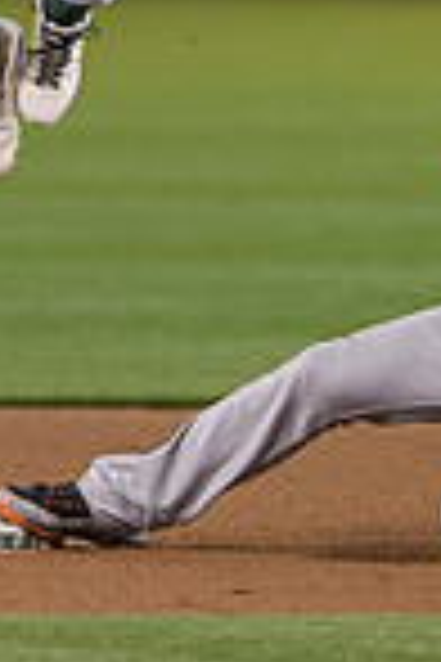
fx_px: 16867
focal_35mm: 918
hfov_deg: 1.5
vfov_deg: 2.2
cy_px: -221
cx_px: 297
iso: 2500
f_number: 2.8
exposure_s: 1/1600
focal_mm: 300
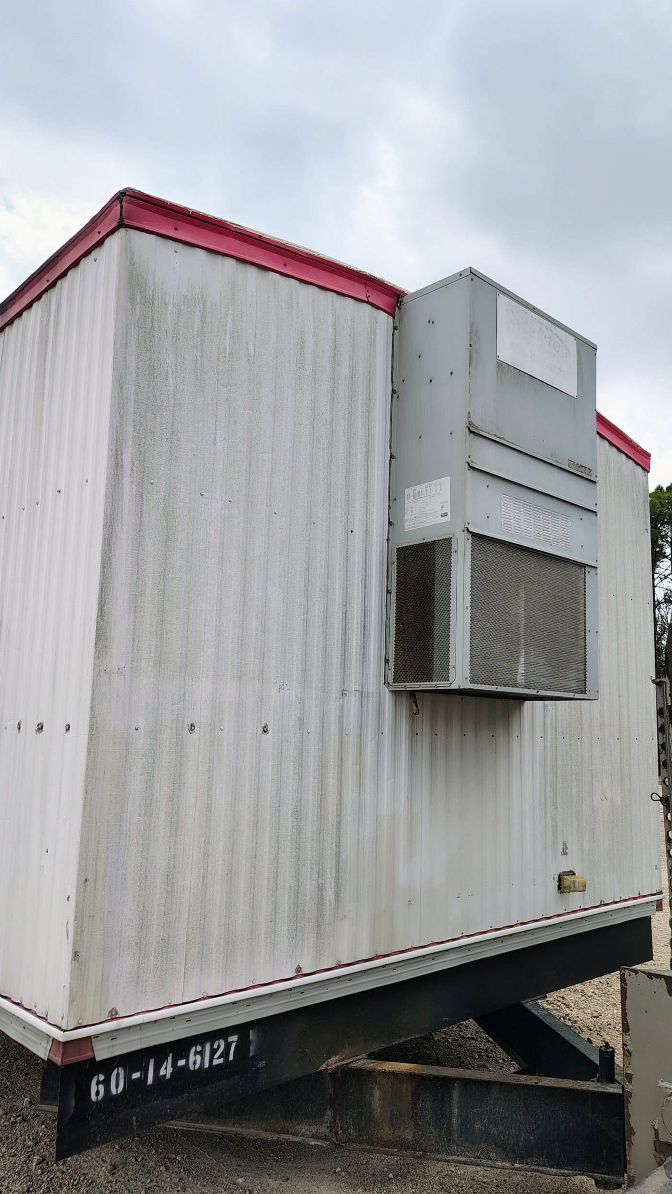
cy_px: 606
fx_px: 855
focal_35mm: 27
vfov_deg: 69.9
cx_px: 419
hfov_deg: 42.6
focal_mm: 5.56
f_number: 1.8
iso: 100
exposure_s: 1/1226
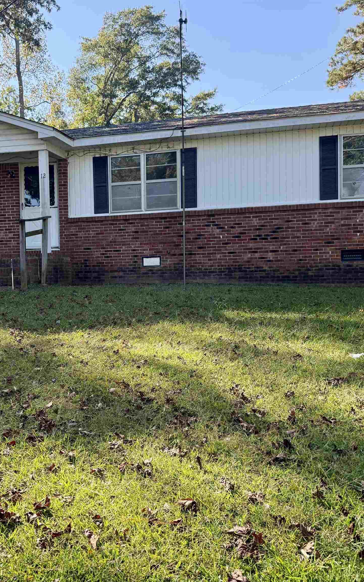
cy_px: 291
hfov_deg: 36.6
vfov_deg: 56.7
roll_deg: +1.0
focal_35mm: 34
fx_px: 540
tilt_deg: -1.6
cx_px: 105
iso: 100
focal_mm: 6.76
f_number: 1.78
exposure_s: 1/898
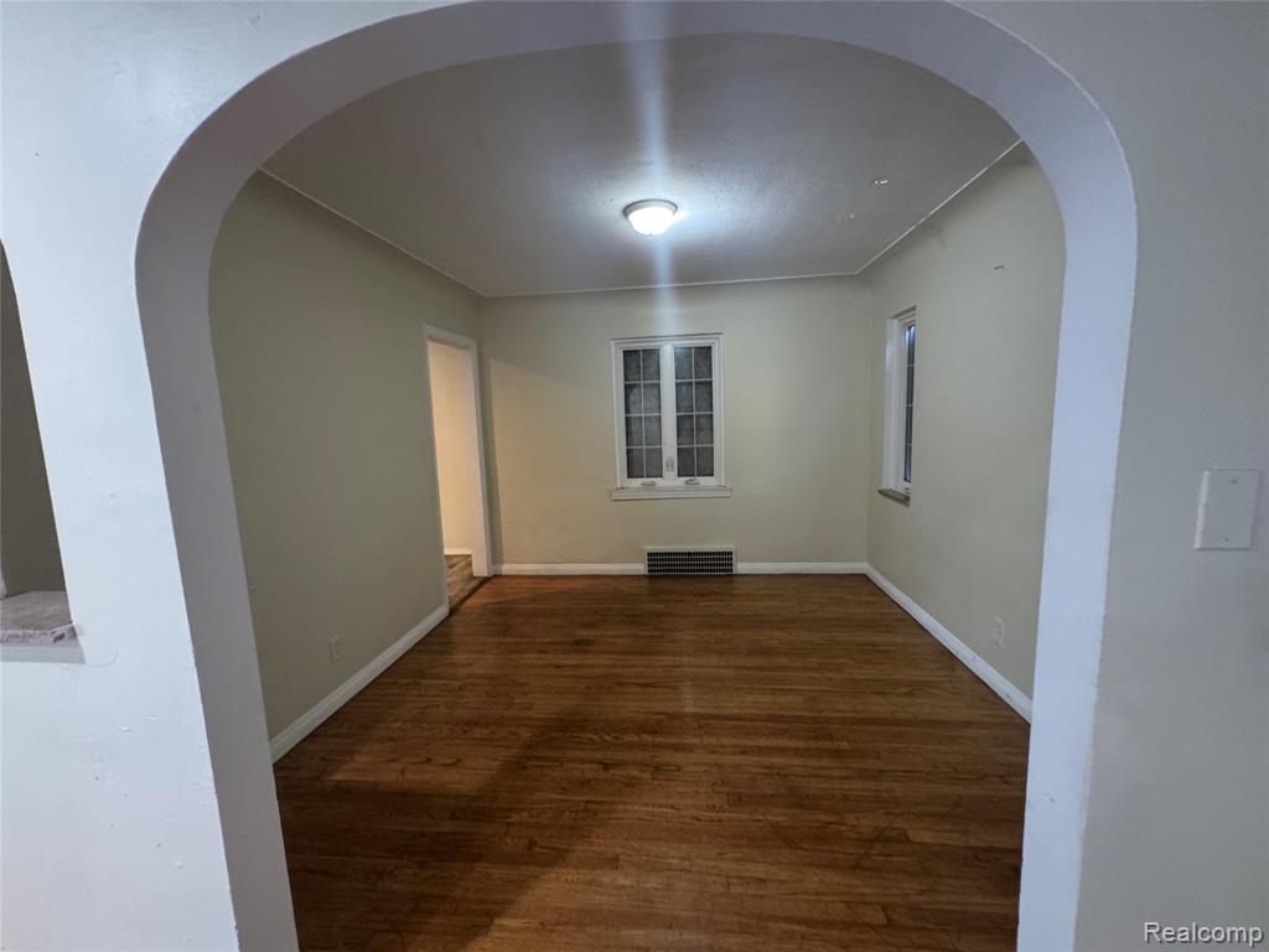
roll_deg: +1.2
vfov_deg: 85.7
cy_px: 476
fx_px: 513
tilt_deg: -7.6
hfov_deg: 102.1
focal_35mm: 14
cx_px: 634
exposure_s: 1/60
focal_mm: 2.22
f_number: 2.2
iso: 500
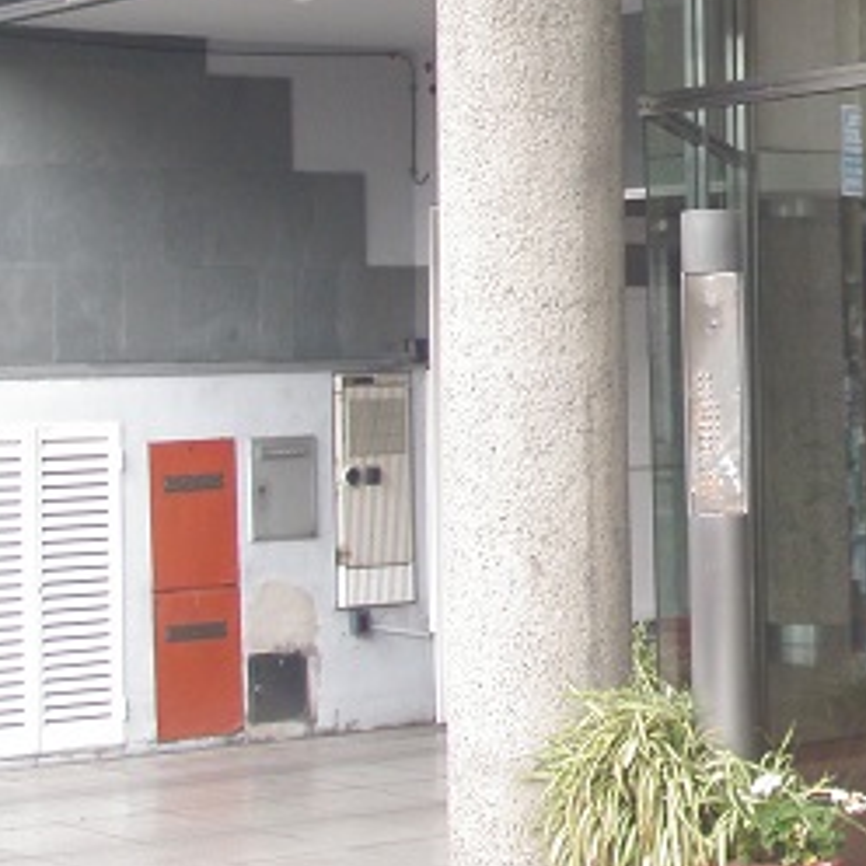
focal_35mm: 104
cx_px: 1058
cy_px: 56
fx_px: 2944
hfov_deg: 16.0
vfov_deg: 16.5
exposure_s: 1/80
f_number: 3.5
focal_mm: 6.7
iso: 80
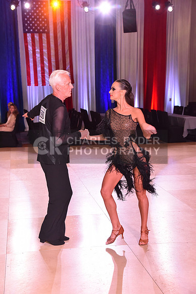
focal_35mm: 58
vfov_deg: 34.5
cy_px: 147
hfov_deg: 23.4
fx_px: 473
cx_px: 98
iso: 2500
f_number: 6.3
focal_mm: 58
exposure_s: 1/250
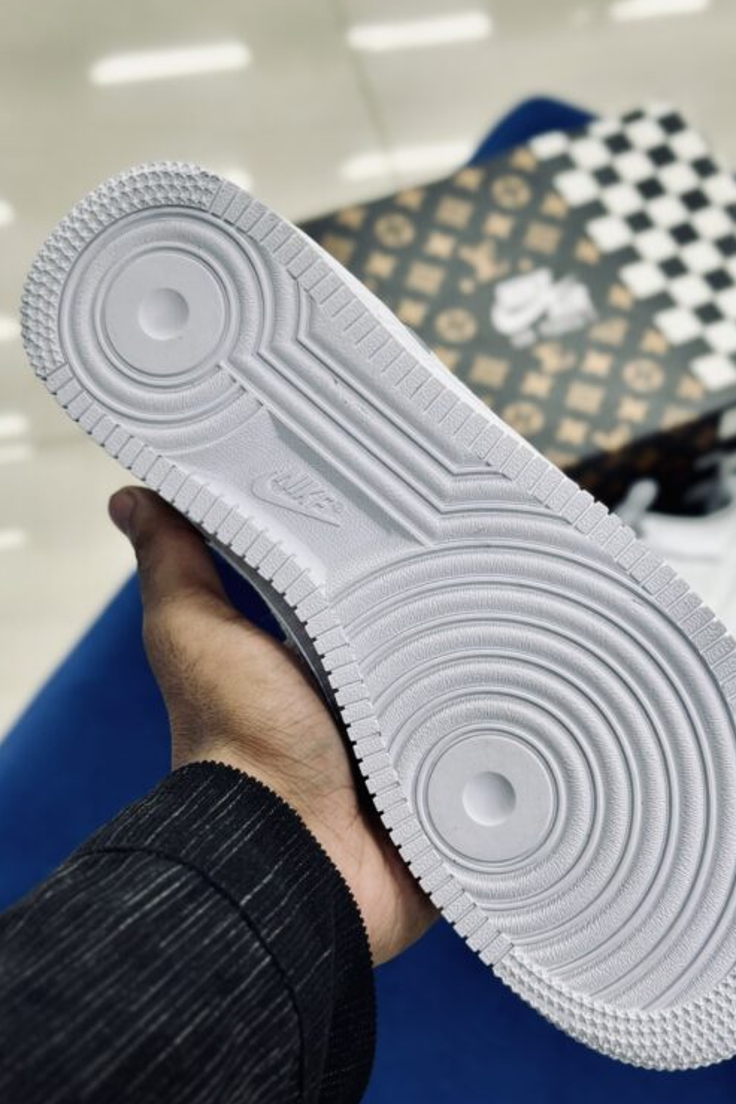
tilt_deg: -57.8
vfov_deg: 31.9
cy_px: 607
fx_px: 1931
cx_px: 425
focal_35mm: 63
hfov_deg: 21.6
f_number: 1.78
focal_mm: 6.86
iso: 64
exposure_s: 1/108
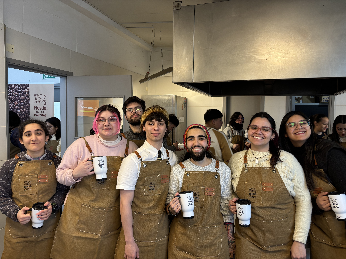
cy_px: 130
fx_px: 260
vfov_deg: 53.1
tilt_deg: -3.0
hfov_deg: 67.3
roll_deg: -0.3
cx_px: 173
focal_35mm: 26
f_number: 1.6
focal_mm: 5.96
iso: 100
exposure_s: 1/50
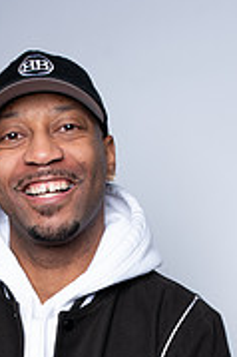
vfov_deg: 21.6
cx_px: 78
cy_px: 419
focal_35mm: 88
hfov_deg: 15.5
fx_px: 871
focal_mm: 35
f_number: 6.3
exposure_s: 1/200
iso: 250
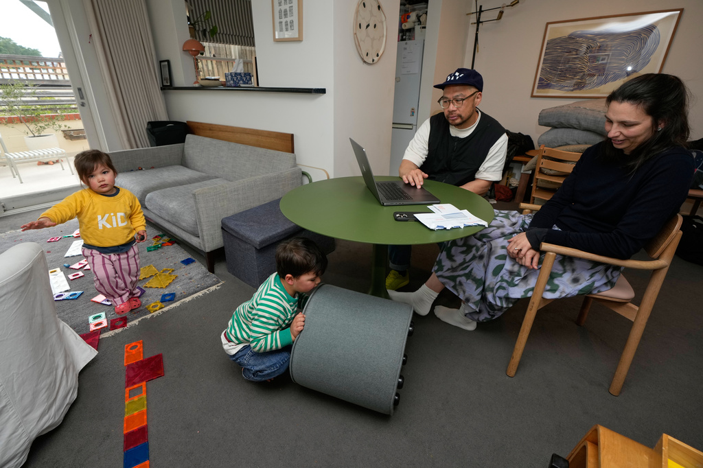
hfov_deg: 96.8
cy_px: 234
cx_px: 352
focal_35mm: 16
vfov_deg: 73.7
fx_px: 312
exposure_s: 1/50
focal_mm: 16
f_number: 5.6
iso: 640
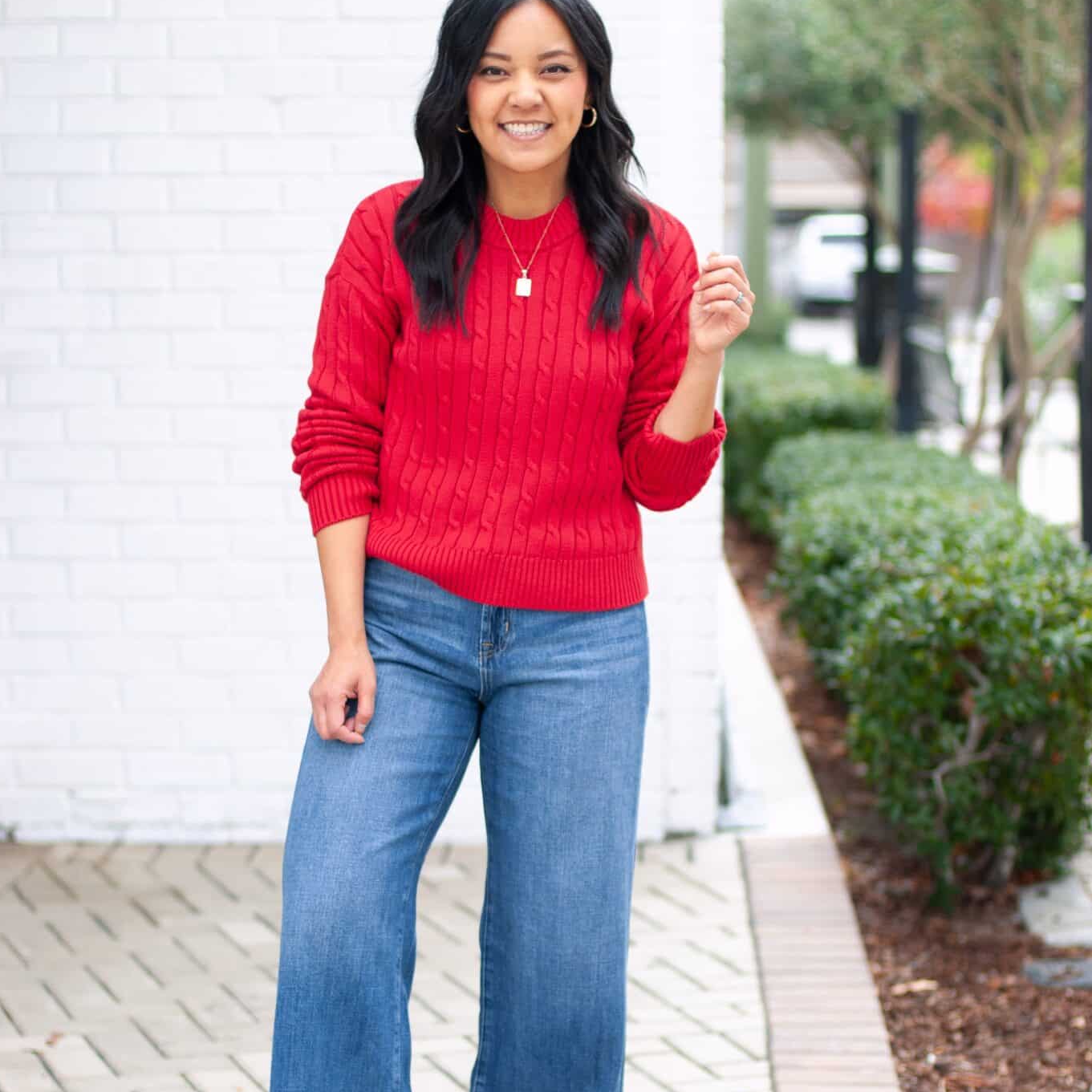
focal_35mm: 96
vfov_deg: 18.1
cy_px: 676
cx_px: 543
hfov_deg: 18.1
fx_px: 3426
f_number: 2
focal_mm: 50
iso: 100
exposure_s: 1/320
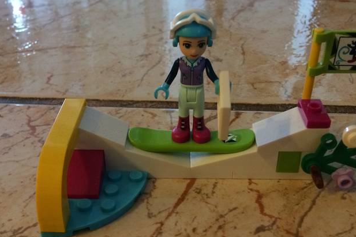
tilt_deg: -33.4
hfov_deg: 44.5
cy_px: 139
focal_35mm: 44
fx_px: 435
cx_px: 165
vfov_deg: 30.4
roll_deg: +0.9
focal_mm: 4.15
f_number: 2.2
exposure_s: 1/33
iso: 320
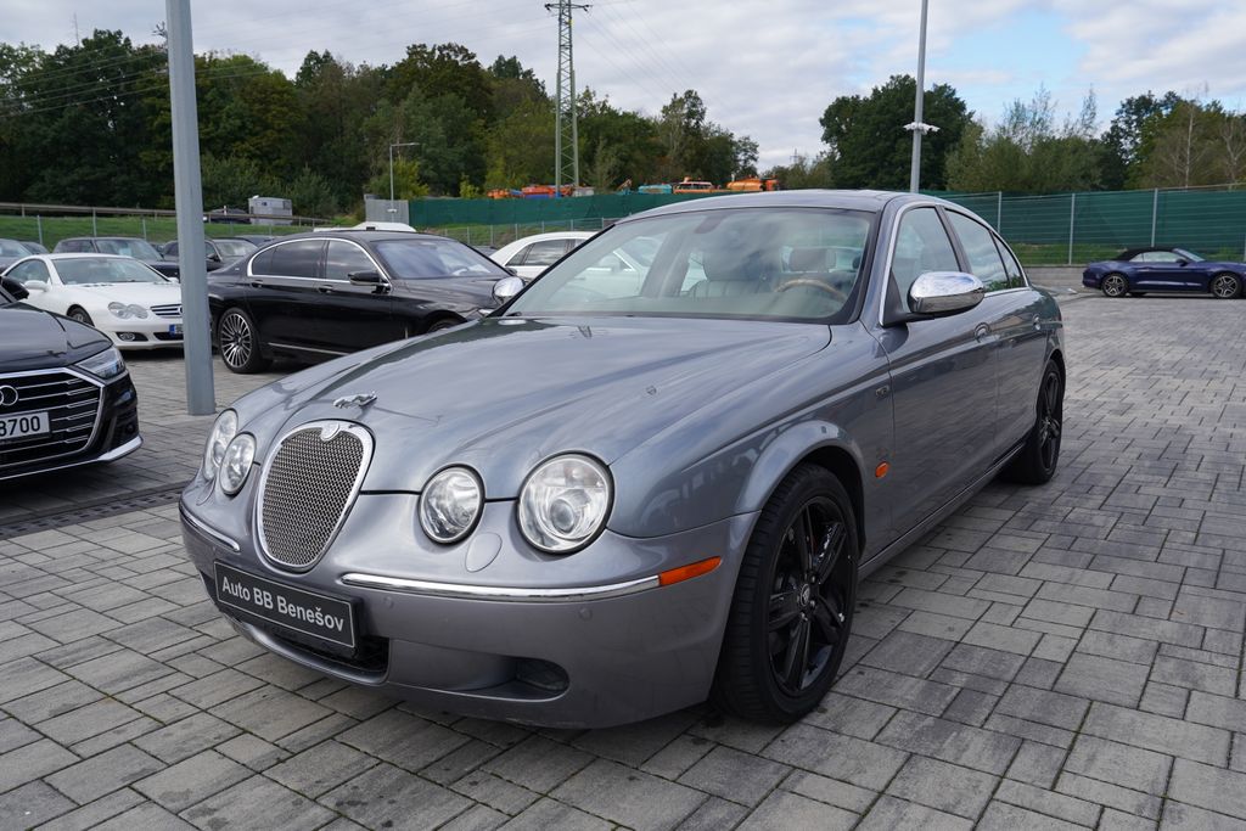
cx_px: 623
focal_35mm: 26
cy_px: 416
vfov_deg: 49.6
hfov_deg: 69.4
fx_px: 900
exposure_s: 1/160
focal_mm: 26
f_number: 6.3
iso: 100
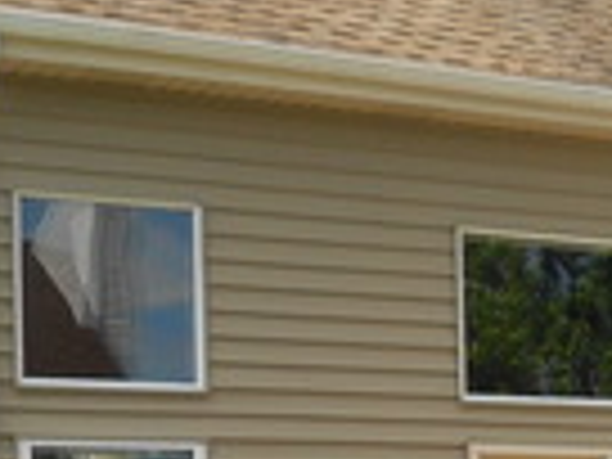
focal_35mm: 122
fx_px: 2157
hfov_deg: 15.7
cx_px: 670
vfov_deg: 12.0
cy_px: 508
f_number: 3.2
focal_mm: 4.6
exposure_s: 1/640
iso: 80
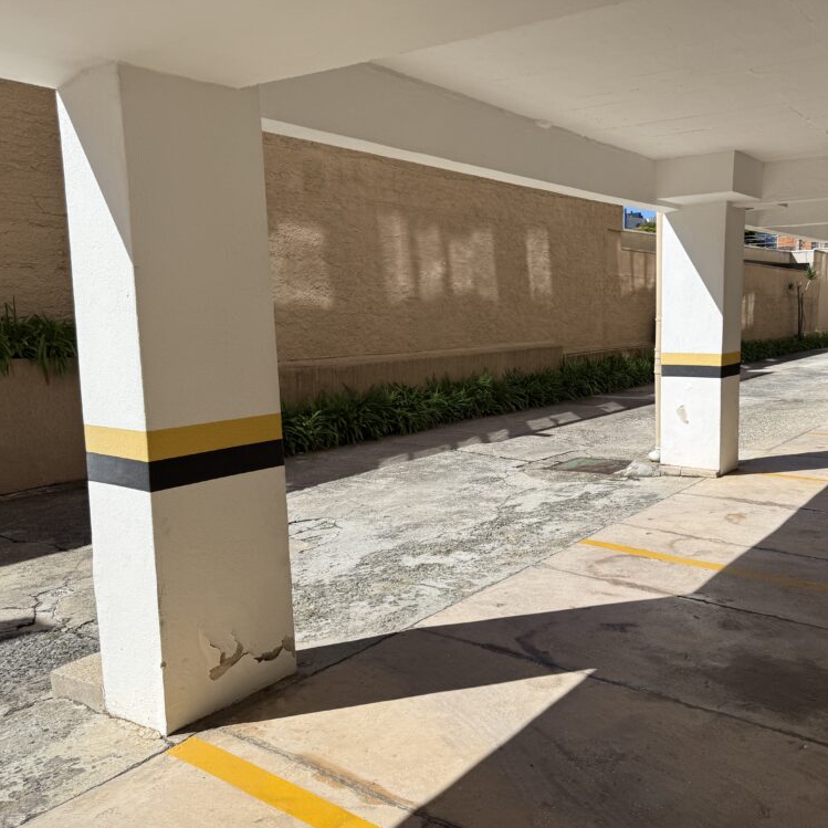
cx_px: 533
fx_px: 785
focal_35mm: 29
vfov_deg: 55.6
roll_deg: +1.8
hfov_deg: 54.8
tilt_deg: -2.9
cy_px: 419
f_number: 1.78
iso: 80
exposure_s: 1/5319
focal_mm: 6.76
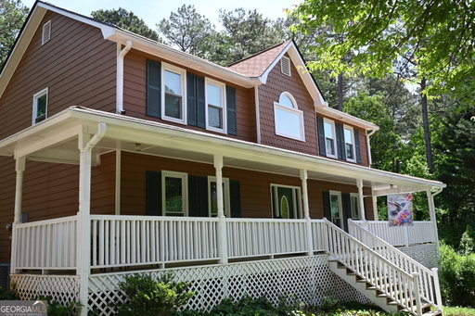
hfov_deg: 54.4
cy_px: 158
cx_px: 238
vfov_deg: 37.8
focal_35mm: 35
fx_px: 462
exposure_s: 1/250
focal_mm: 35
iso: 140
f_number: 5.6
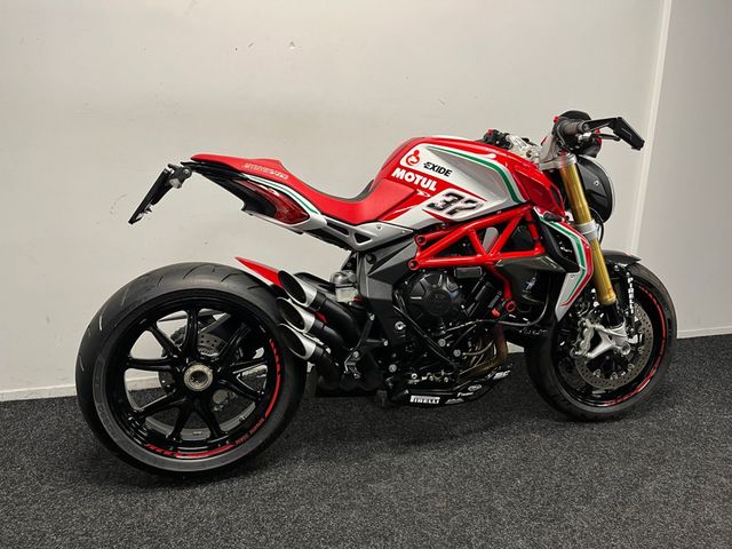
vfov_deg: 53.1
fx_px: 550
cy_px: 274
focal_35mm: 26
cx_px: 366
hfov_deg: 67.3
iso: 100
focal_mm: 5.1
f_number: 1.6
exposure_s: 1/50
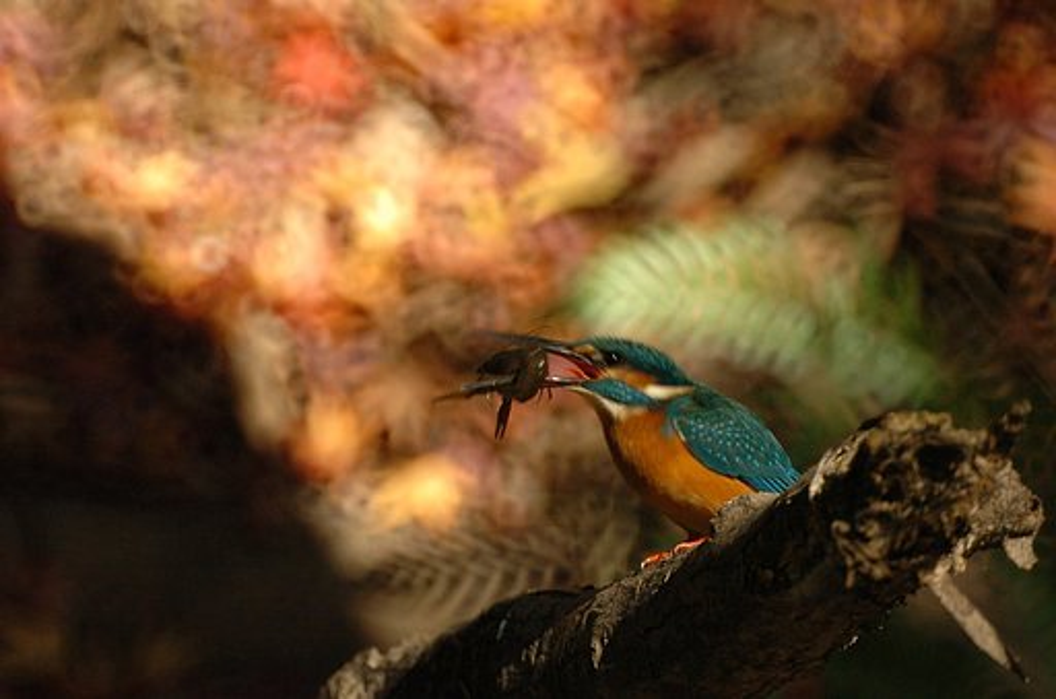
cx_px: 528
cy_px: 350
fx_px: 21952
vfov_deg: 1.8
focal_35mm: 750
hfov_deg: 2.8
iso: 400
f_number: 8
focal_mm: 500
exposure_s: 1/125
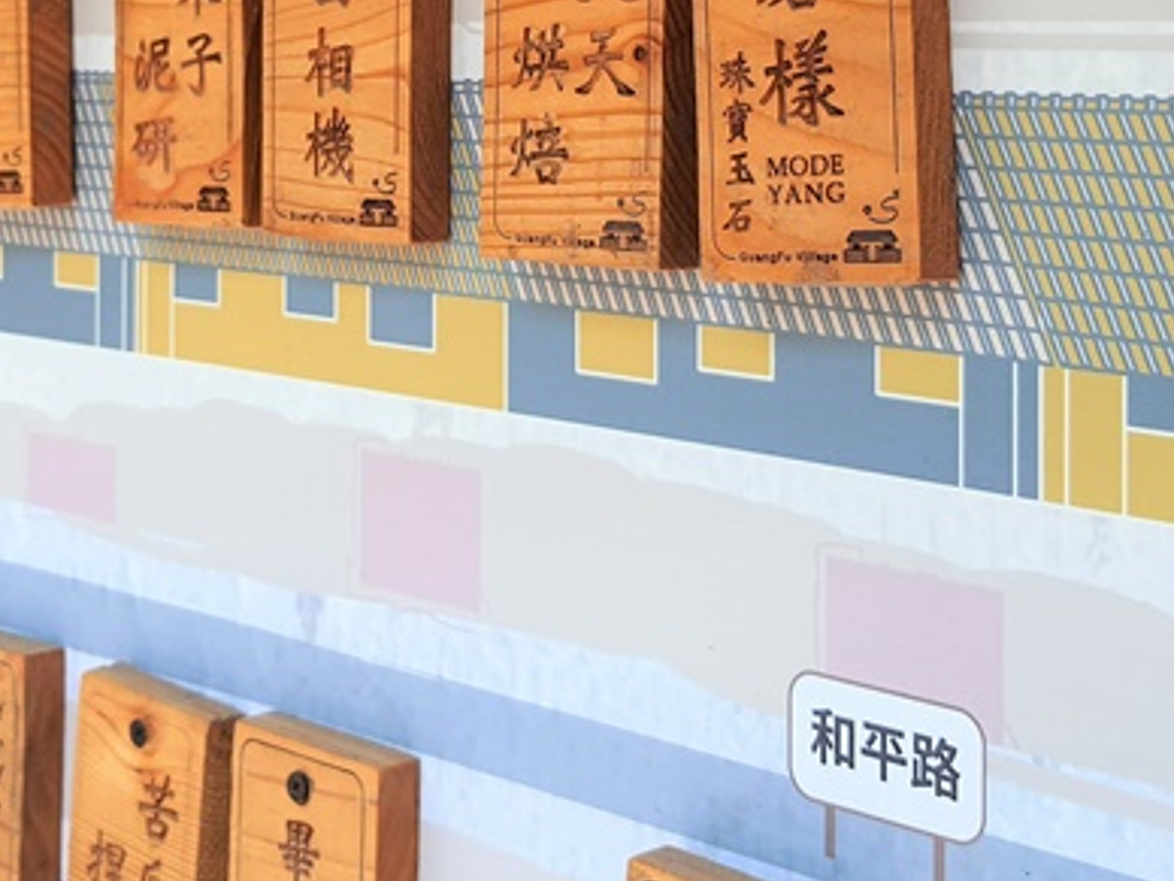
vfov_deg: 21.4
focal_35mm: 67
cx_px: 514
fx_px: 2272
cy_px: 58
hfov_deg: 28.9
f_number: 1.7
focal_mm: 4.32
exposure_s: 1/253
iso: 50
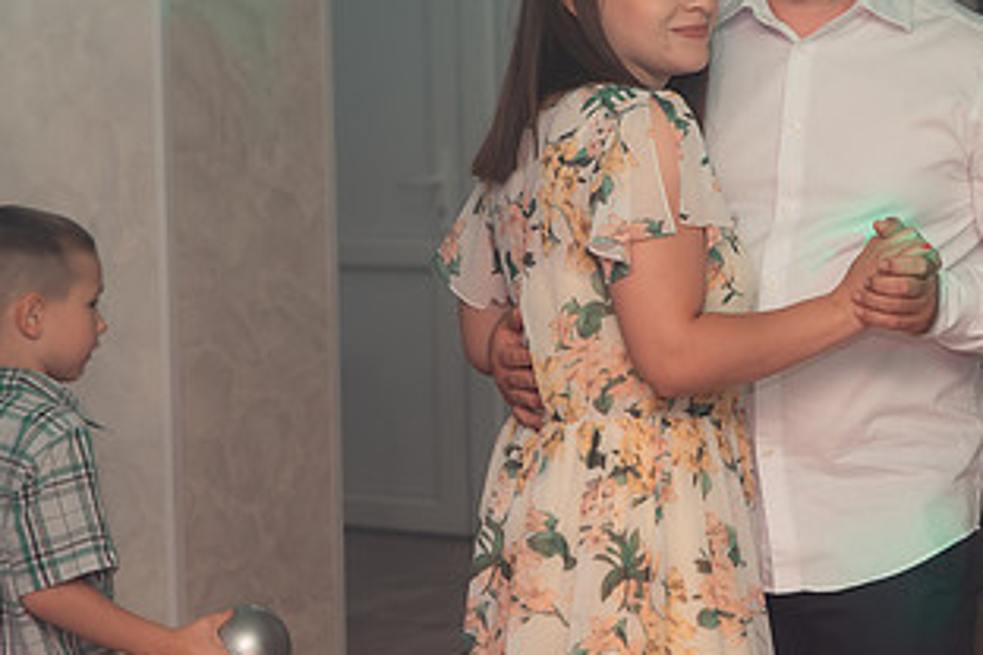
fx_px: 3549
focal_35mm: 130
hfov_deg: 15.7
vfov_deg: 10.5
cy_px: 170
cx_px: 781
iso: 2500
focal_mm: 70
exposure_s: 1/250
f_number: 3.5
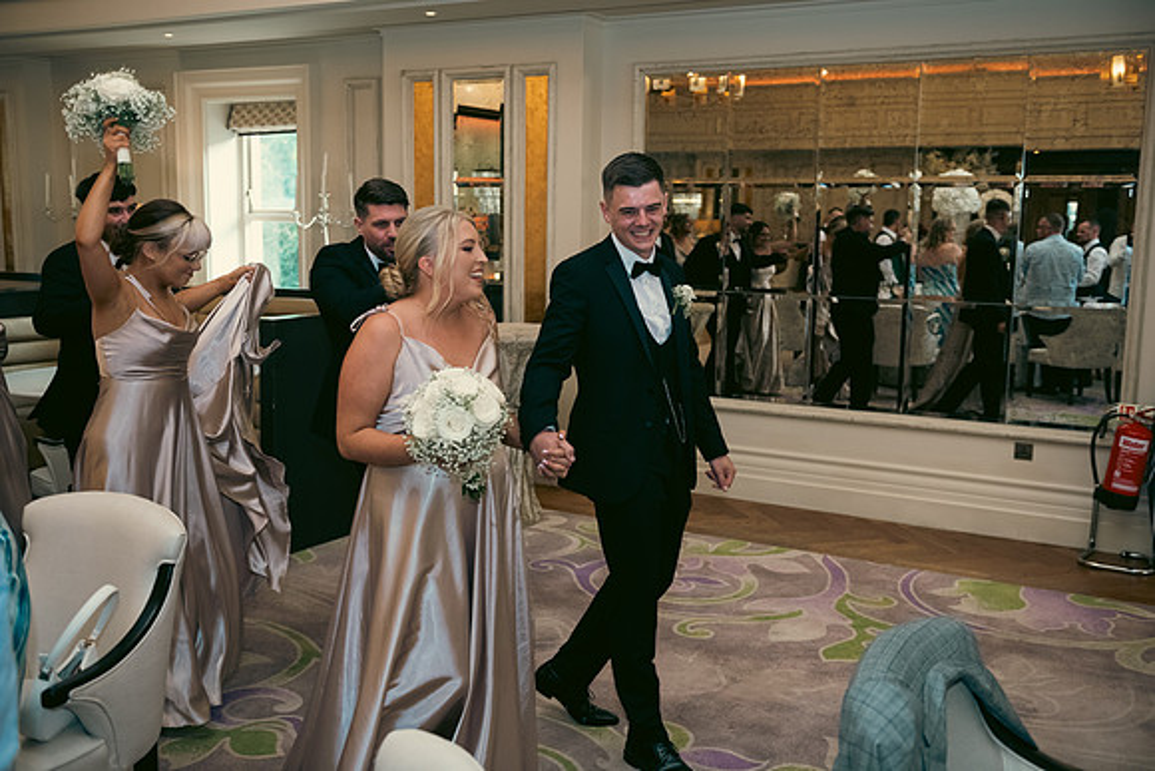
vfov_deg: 36.9
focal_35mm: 36
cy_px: 386
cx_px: 578
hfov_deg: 53.1
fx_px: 1155
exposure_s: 1/160
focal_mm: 36
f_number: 3.5
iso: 800
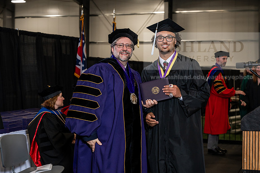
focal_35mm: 70
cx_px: 130
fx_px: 506
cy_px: 86
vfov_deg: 19.5
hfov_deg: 28.8
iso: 1250
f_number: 5
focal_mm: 70
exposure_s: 1/200
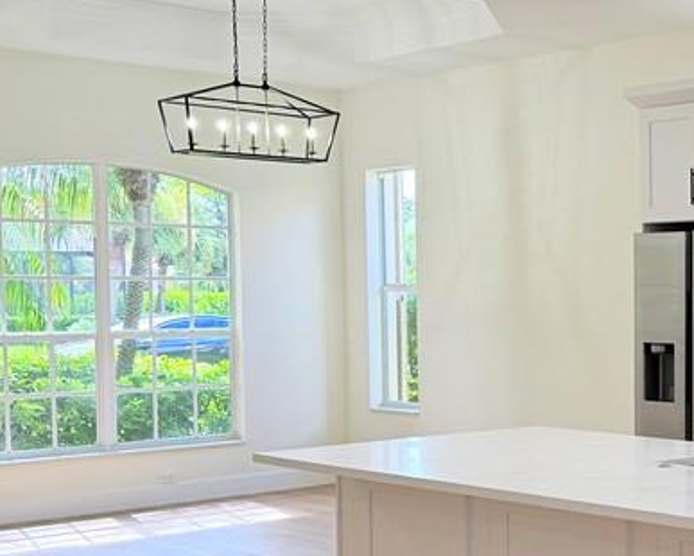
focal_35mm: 62
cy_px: 355
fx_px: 1274
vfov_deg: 24.5
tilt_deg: -3.9
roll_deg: +0.4
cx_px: 771
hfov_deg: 27.7
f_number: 1.78
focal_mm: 6.76
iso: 160
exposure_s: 1/210
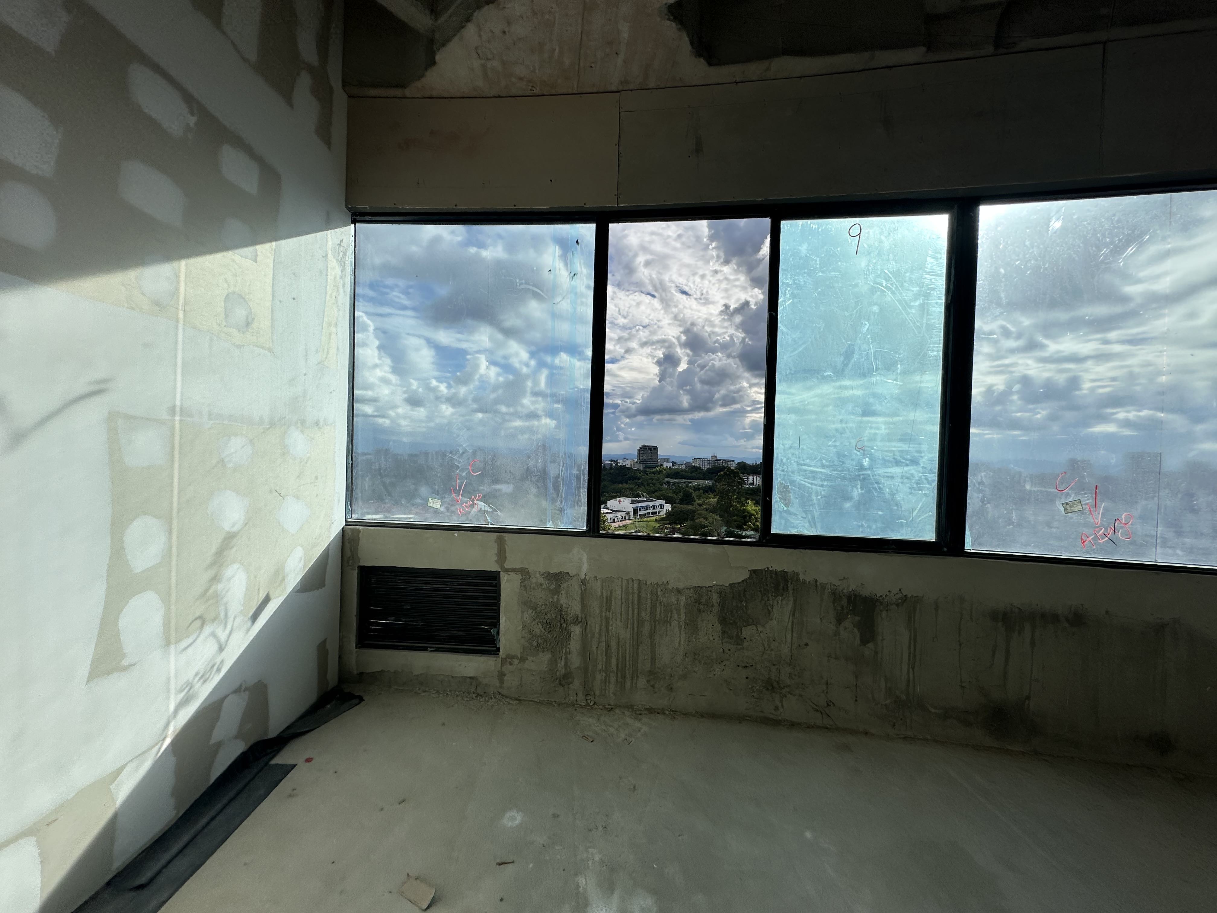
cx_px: 608
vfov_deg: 85.7
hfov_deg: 102.1
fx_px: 492
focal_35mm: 14
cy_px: 456
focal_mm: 2.22
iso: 50
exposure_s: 1/4000
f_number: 2.2
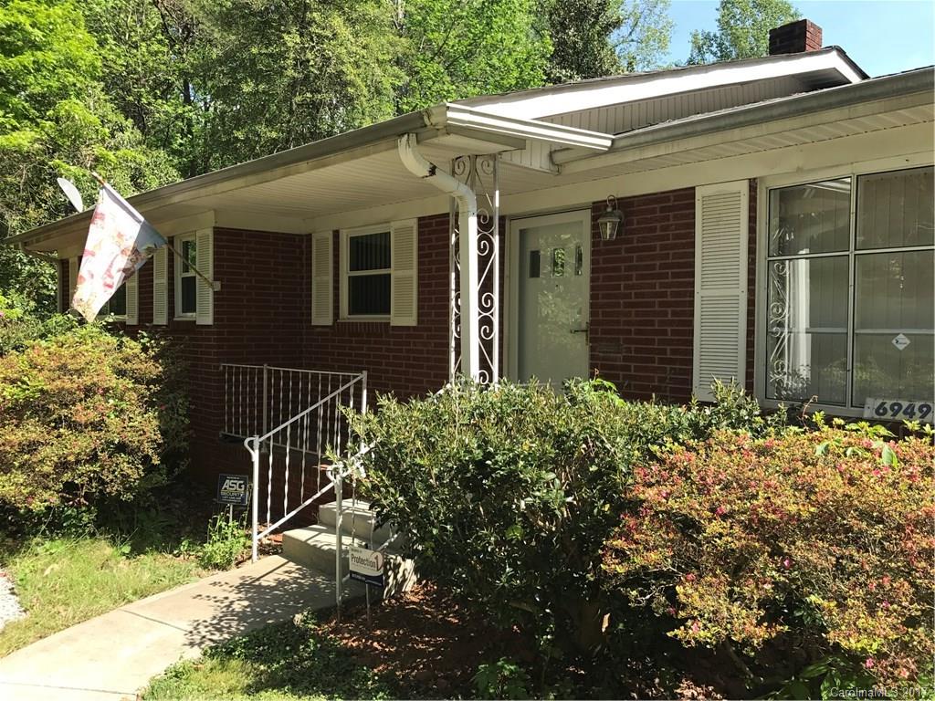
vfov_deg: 49.7
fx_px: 756
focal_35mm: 28
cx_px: 468
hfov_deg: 63.4
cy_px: 350
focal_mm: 3.99
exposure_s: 1/818
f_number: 1.8
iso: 20
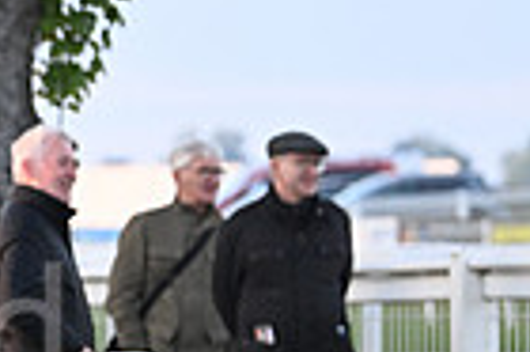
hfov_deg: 4.0
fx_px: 7441
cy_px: 365
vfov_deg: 2.7
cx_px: -420
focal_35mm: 506
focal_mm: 122
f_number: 3.5
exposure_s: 1/800
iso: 1600
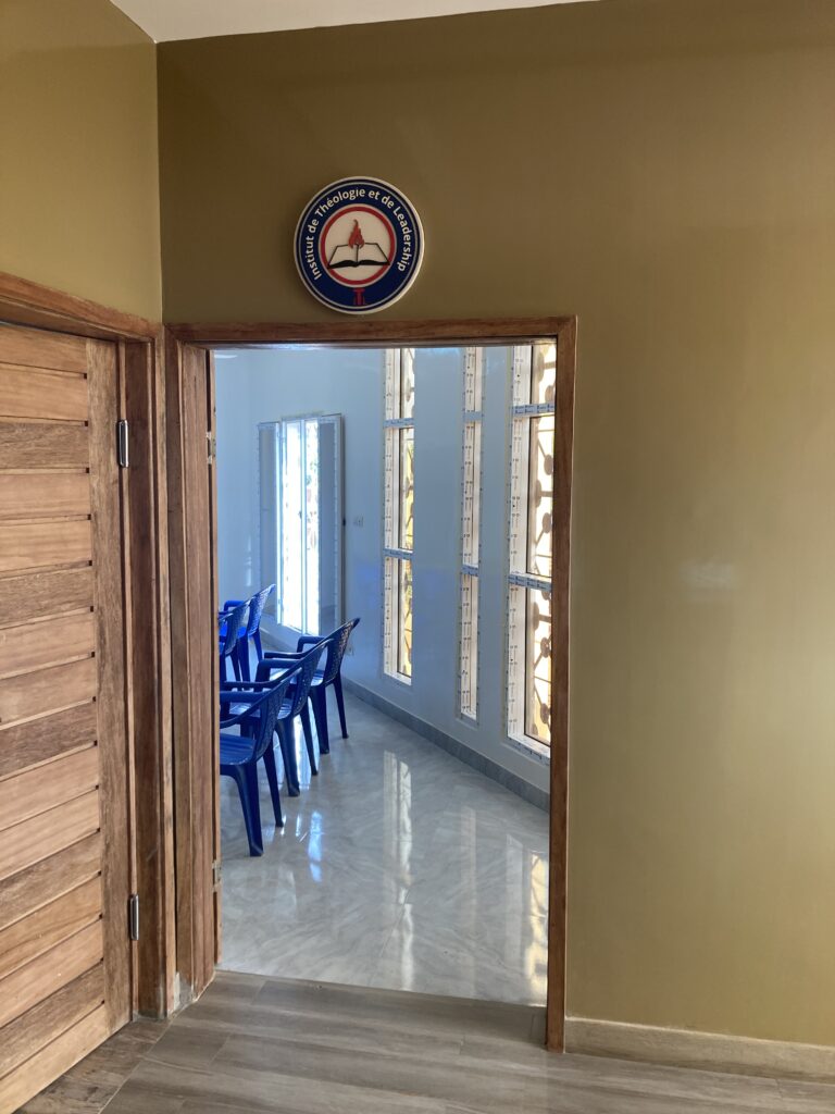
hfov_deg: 49.7
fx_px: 901
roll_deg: -0.9
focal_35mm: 28
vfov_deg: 63.4
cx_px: 418
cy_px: 557
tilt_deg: -5.3
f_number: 1.8
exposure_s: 1/116
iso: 80
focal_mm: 3.99
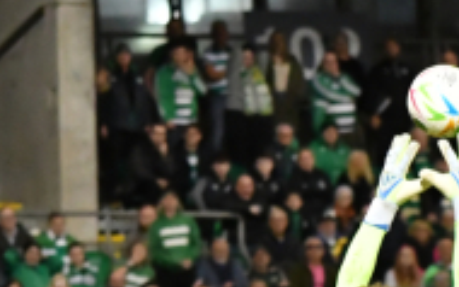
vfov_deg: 2.1
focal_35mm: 631
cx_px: 372
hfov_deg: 3.3
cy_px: 566
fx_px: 7898
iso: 6400
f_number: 4
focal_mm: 98
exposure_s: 1/1000
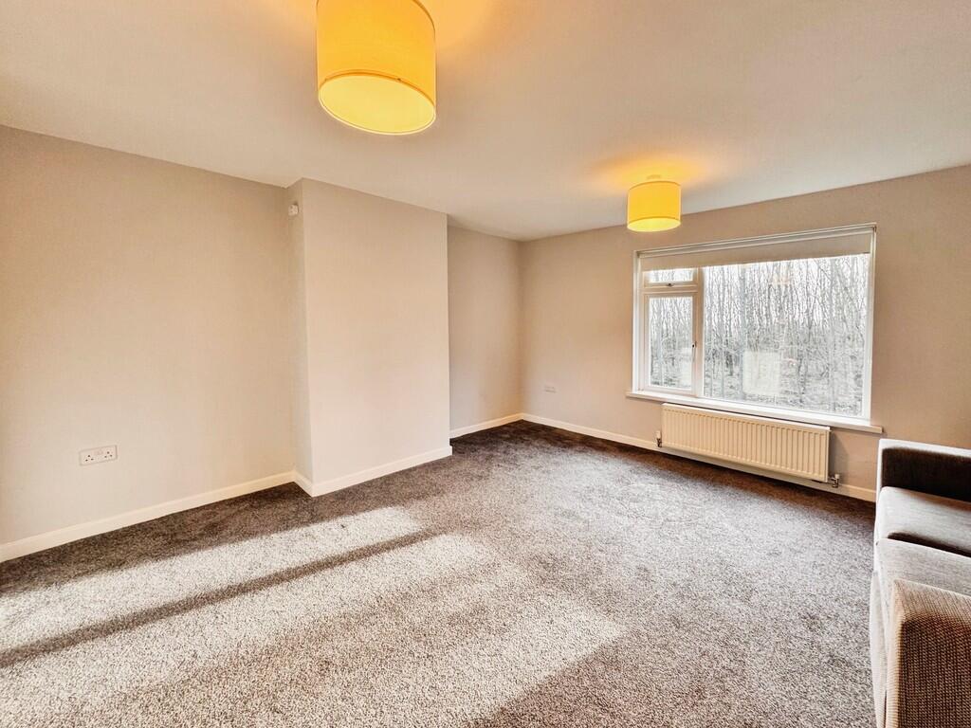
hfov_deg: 102.1
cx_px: 486
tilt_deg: -4.4
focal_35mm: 14
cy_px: 364
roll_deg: +0.4
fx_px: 393
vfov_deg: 85.7
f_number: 2.2
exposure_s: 1/100
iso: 125
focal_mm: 2.22
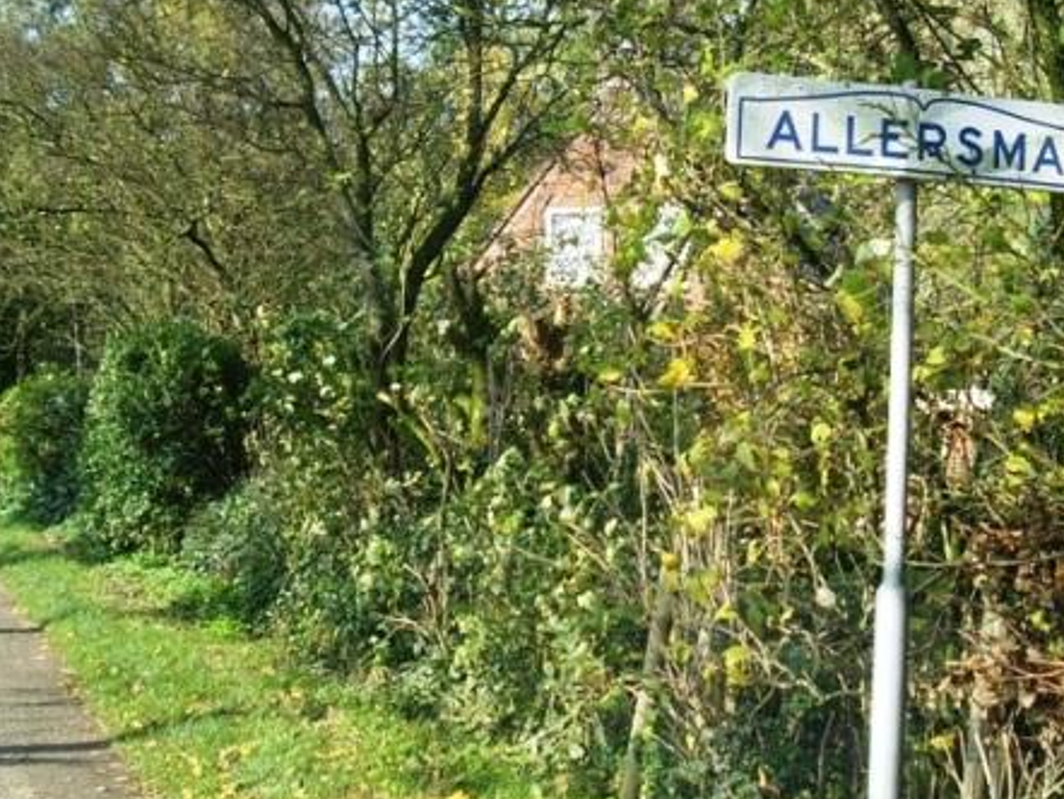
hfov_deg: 34.9
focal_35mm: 55
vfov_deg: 26.5
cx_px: 530
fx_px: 1691
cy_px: 477
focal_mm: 7.9
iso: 64
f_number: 2.8
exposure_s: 1/250
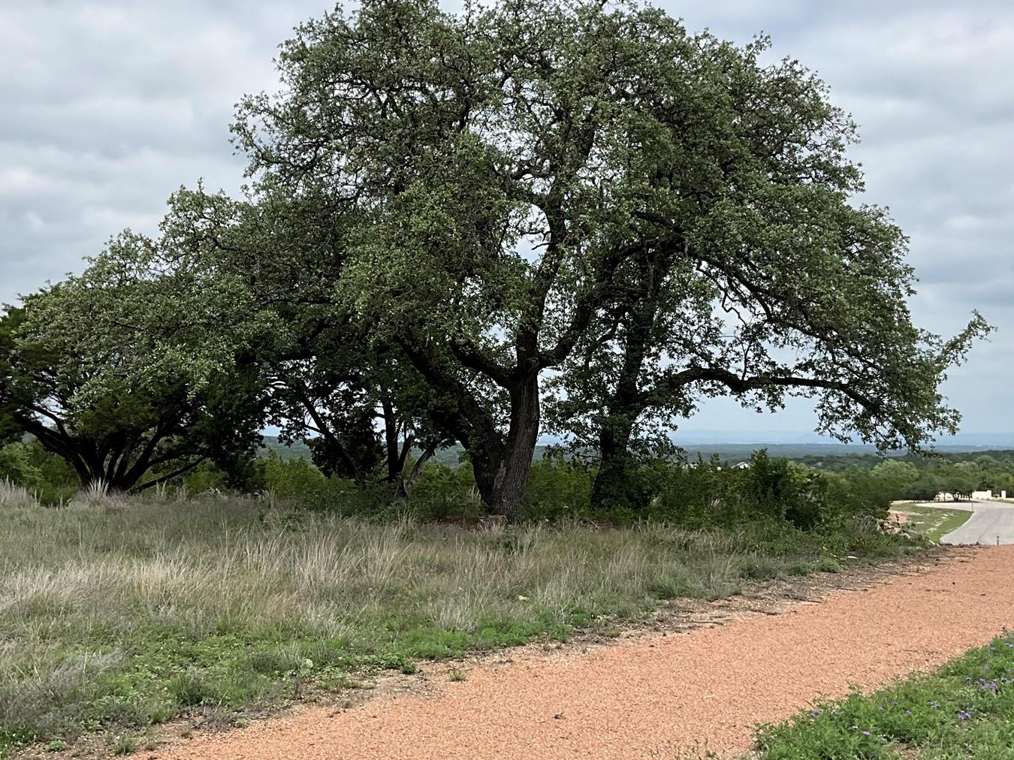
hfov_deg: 42.9
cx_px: 467
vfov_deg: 32.9
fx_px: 1289
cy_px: 371
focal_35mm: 44
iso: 25
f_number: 1.8
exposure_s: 1/2801
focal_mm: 3
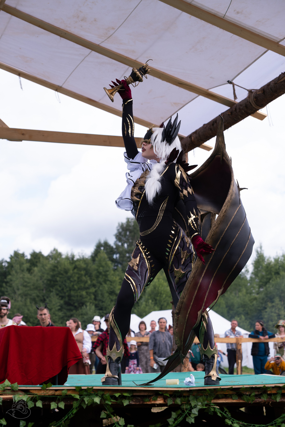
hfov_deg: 20.6
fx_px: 784
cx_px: 142
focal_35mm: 66
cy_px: 214
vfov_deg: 30.5
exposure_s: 1/1250
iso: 200
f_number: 3.2
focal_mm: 44.1
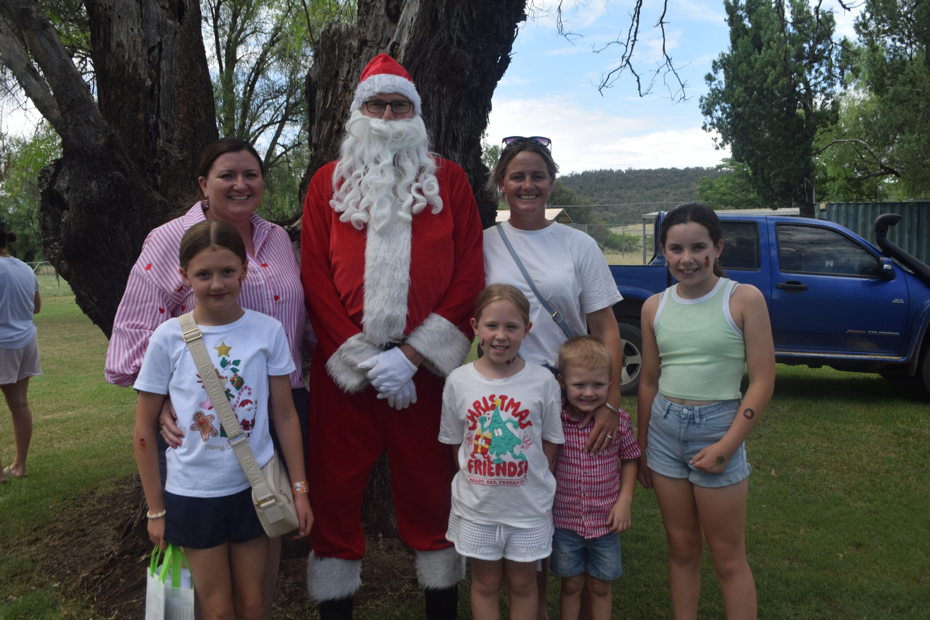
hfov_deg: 61.9
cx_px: 465
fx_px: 775
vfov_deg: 43.6
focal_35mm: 30
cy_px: 310
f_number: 9
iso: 200
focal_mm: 20
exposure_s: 1/320
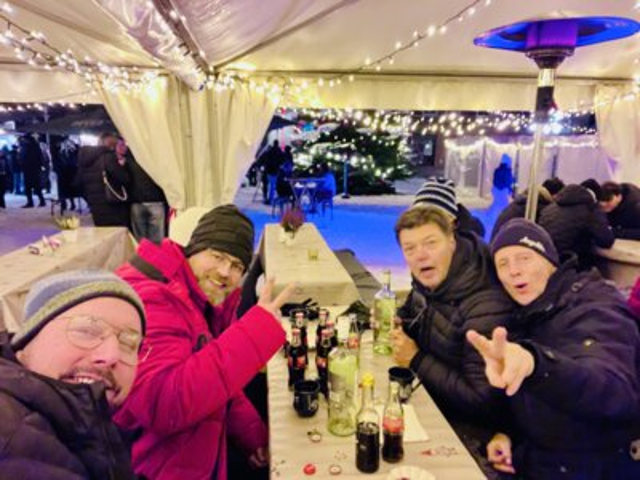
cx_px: 320
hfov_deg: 73.9
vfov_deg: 58.9
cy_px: 240
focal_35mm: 23
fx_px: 425
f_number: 2.2
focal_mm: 2.71
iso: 640
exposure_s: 1/20
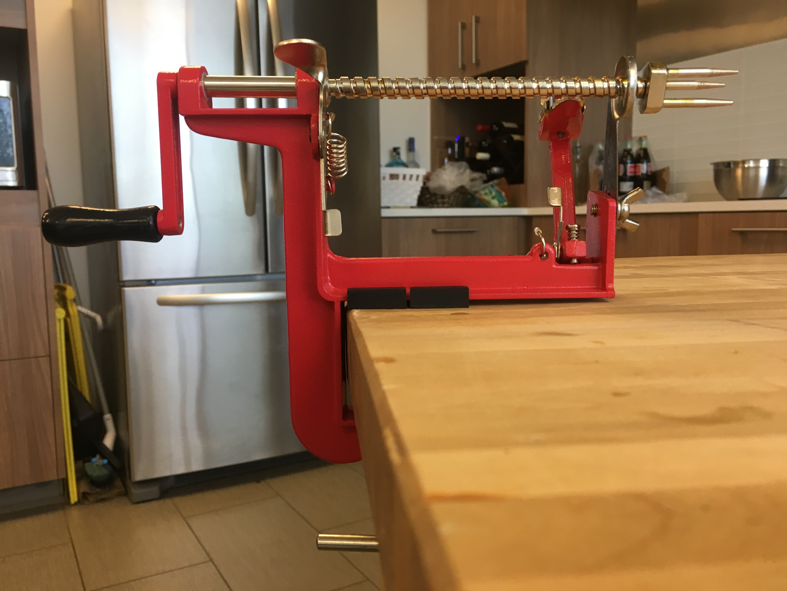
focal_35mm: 29
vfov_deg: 48.2
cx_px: 394
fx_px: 659
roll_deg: +0.6
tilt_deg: -7.4
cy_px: 296
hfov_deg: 61.7
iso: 80
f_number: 2.2
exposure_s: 1/30
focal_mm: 4.15
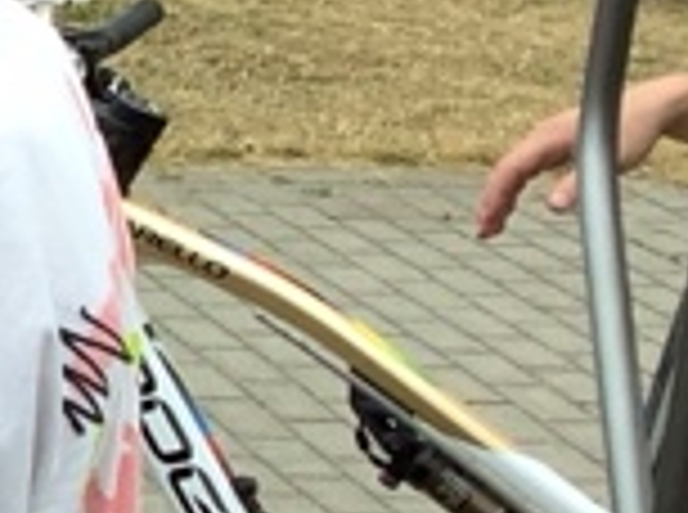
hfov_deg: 8.5
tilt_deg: -23.8
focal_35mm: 199
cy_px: 922
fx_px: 3946
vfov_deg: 7.2
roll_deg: -1.5
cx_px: -1306
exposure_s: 1/228
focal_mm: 3.3
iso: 25
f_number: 2.4
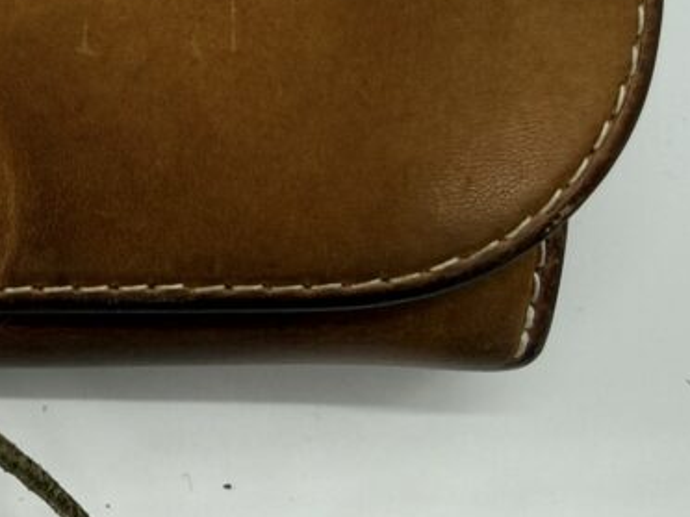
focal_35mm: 66
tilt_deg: -85.0
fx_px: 1316
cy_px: 120
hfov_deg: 25.9
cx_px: -163
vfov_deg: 22.0
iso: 40
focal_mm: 2.22
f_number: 2.2
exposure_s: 1/99
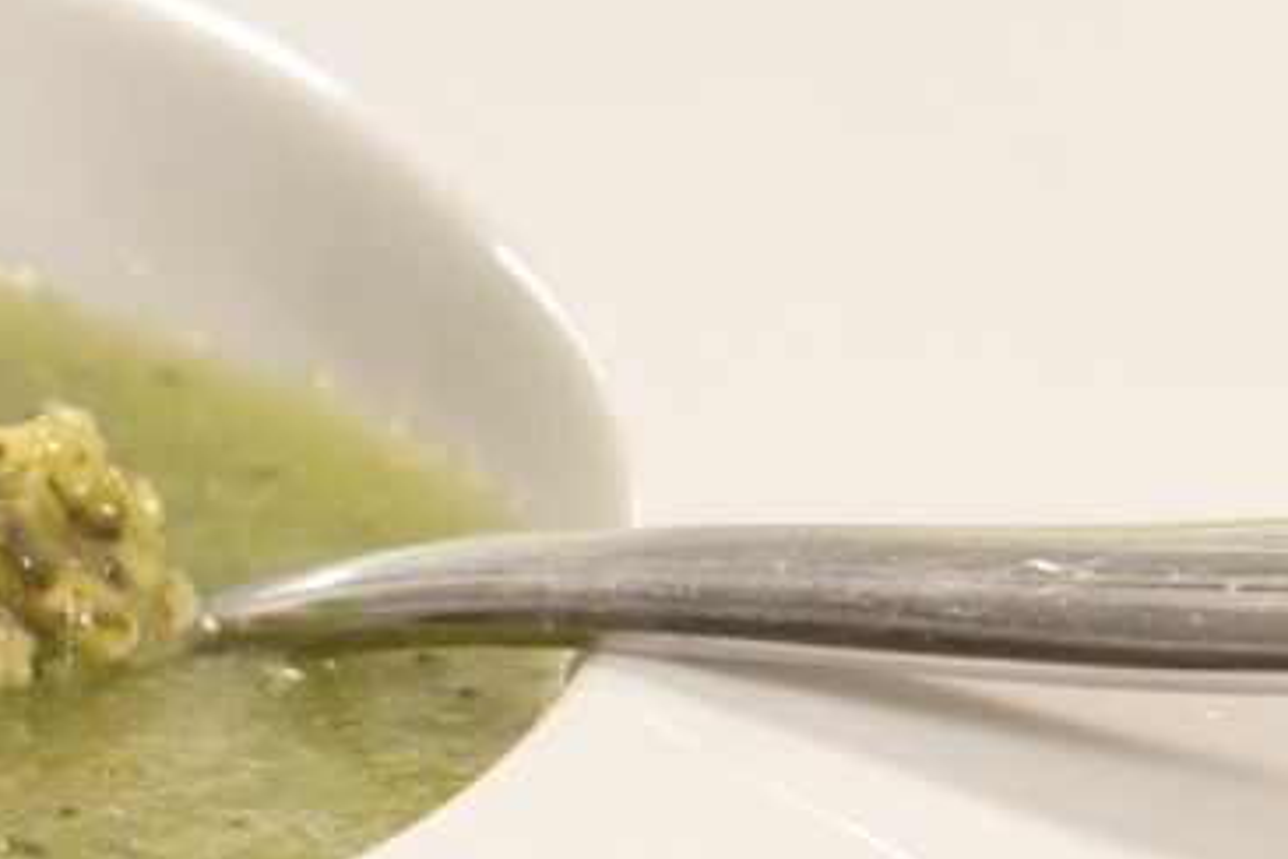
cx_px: -426
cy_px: 373
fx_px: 24005
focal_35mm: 671
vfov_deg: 2.0
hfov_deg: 3.1
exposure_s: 1/50
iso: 400
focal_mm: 160
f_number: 7.1
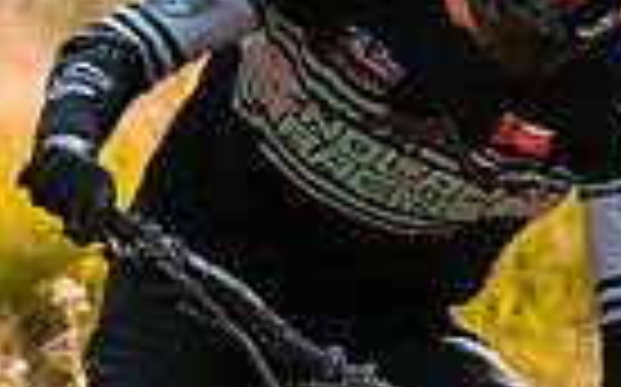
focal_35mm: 785
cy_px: 250
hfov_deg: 2.7
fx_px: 13275
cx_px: 1041
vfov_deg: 1.7
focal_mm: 130
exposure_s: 1/1250
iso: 200
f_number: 2.8
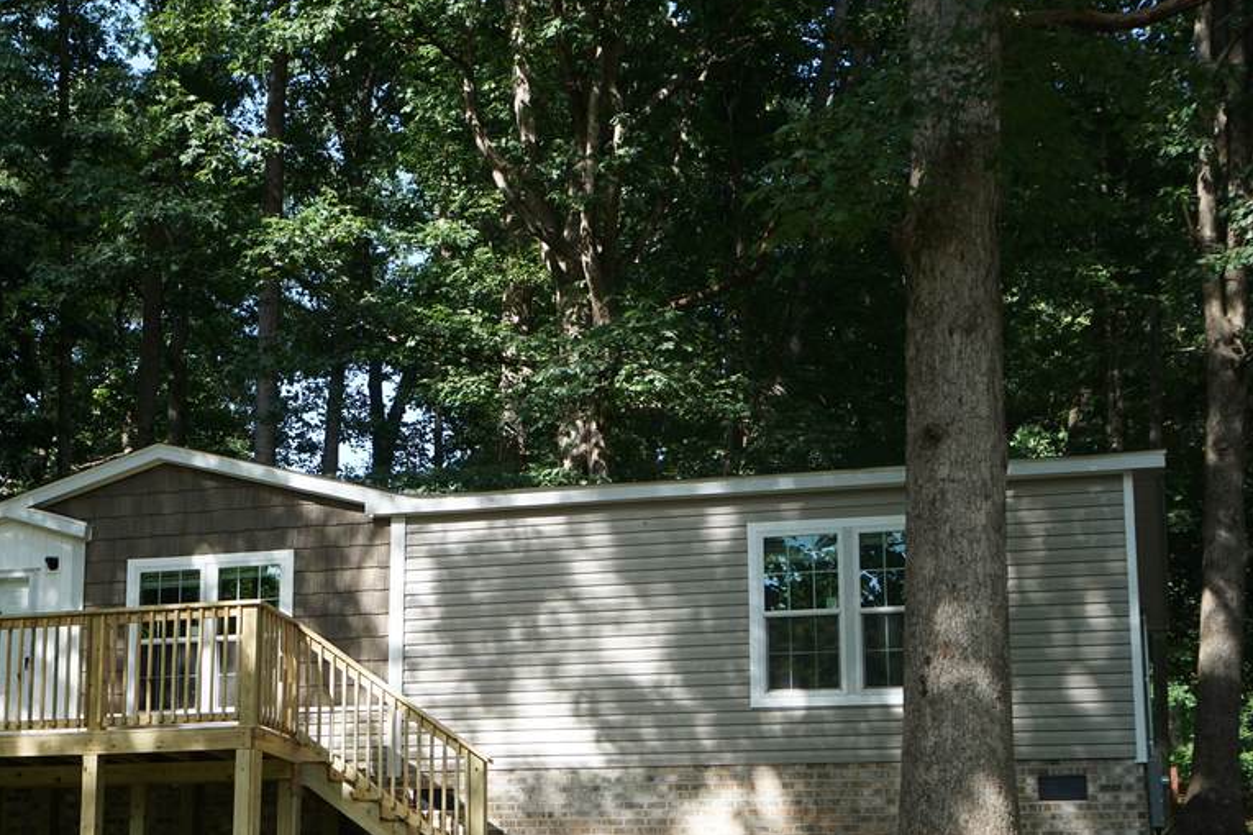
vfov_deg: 21.8
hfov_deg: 31.8
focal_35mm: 62
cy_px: 544
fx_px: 2157
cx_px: 310
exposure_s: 1/125
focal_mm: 37
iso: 125
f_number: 5.6
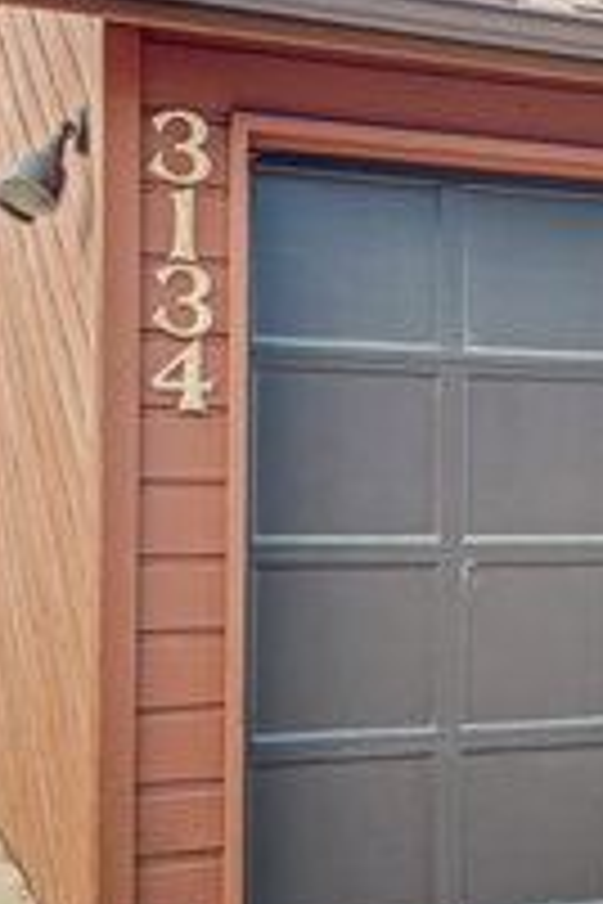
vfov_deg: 31.4
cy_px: 391
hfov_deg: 20.7
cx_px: 574
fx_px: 1608
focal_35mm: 64
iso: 20
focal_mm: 3
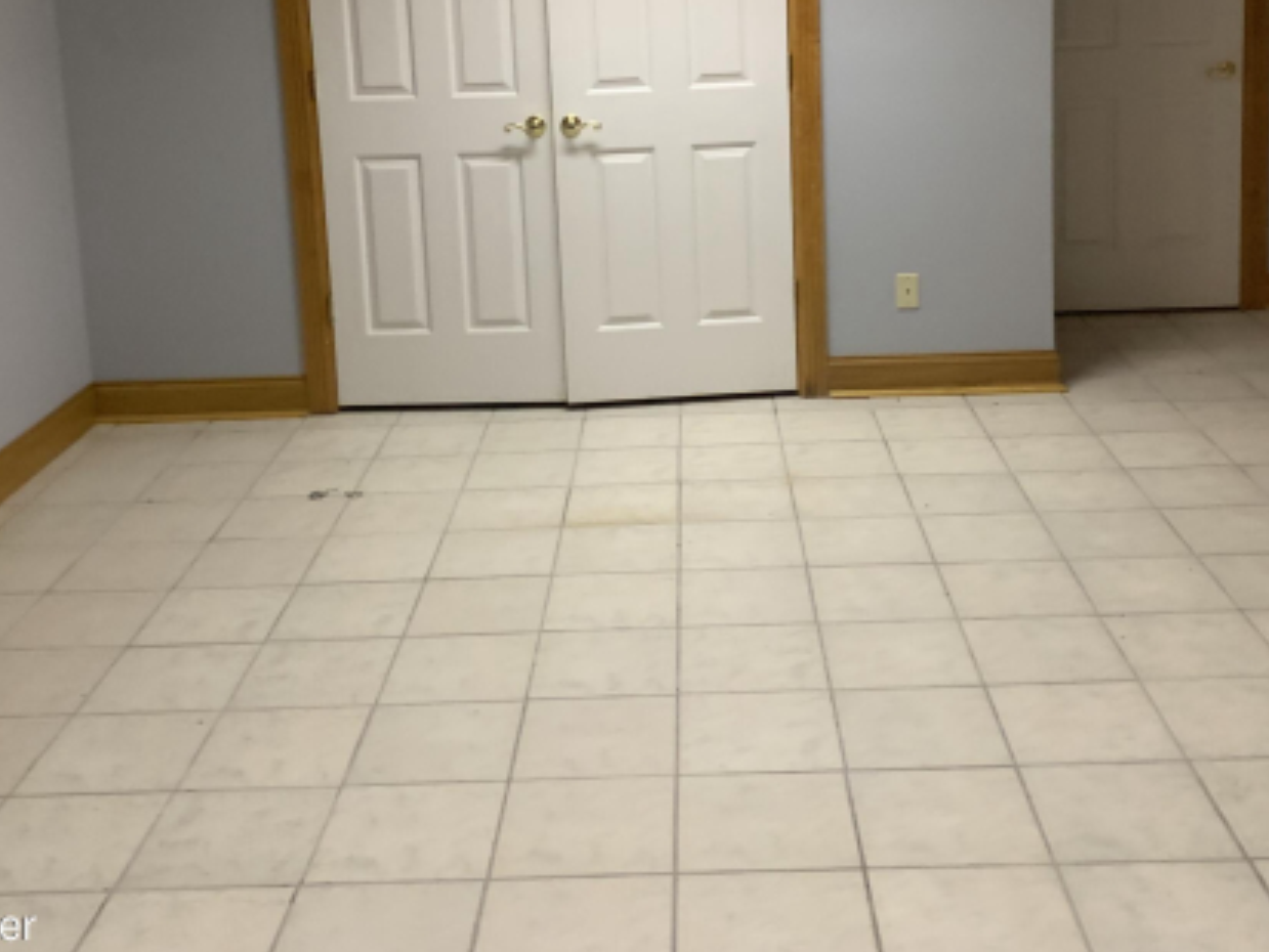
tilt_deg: -10.1
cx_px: 656
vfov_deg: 33.6
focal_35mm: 42
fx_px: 1540
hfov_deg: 44.8
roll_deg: +2.4
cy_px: 227
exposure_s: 1/60
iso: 320
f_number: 1.8
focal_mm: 4.25
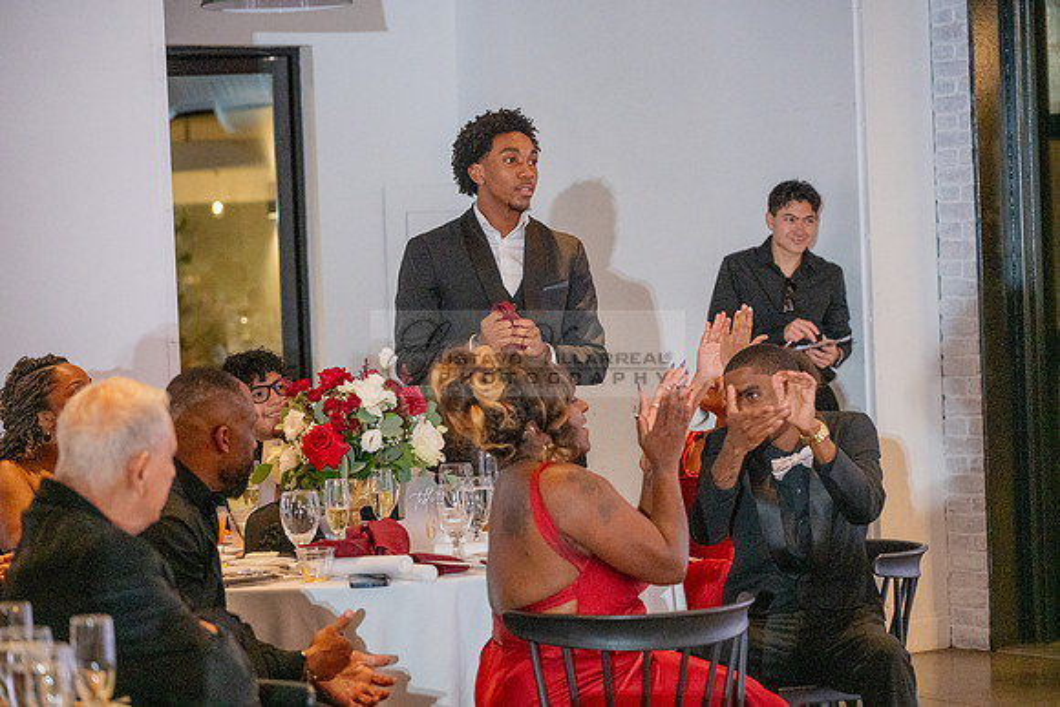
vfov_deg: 13.8
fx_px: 2916
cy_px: 354
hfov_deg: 20.6
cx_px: 530
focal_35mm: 99
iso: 3200
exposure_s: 1/200
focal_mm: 99
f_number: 4
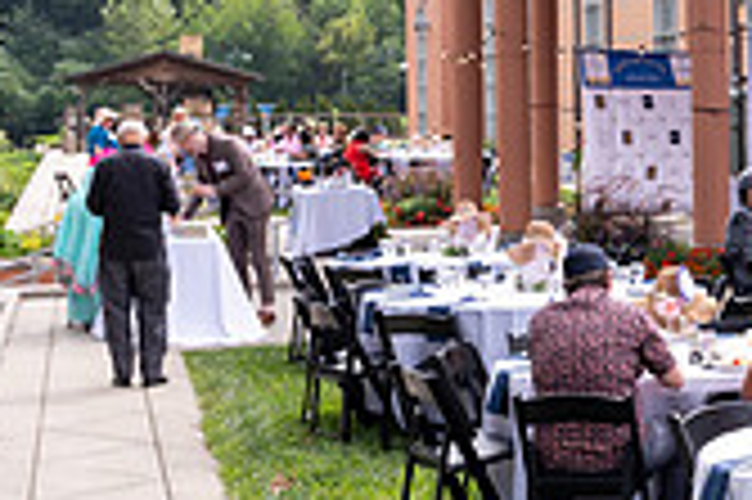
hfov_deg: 18.6
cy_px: 254
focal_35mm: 104
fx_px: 2170
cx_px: 895
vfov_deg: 13.1
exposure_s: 1/160
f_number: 8
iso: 100
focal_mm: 27
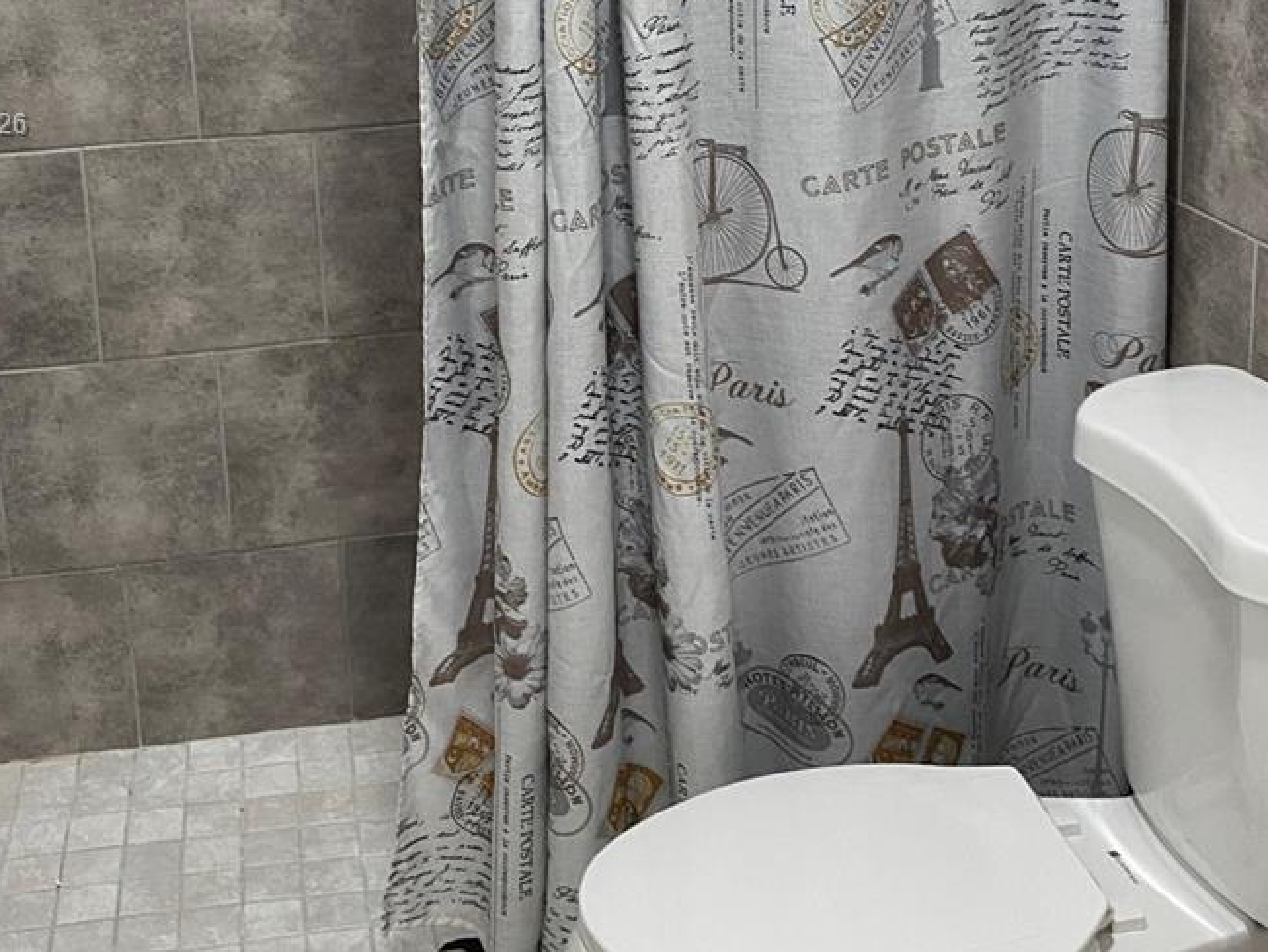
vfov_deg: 29.3
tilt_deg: -12.4
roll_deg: +2.1
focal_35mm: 48
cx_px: 544
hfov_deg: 39.6
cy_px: 127
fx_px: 1759
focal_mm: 4.25
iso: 125
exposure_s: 1/60
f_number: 1.8
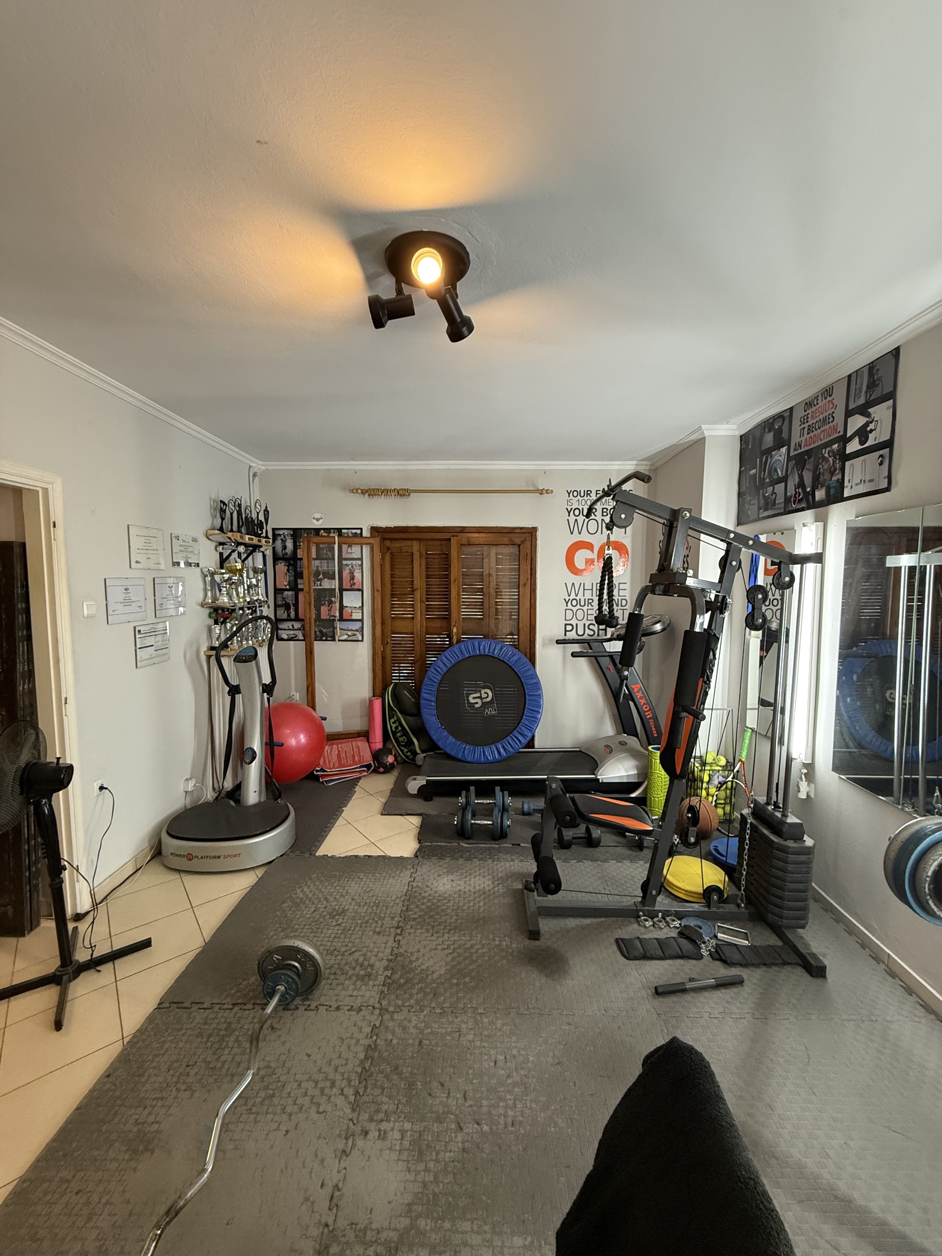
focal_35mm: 14
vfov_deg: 102.1
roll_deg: -0.7
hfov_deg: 85.7
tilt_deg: -4.3
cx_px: 471
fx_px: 508
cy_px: 628
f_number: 2.2
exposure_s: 1/50
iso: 320
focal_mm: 2.22
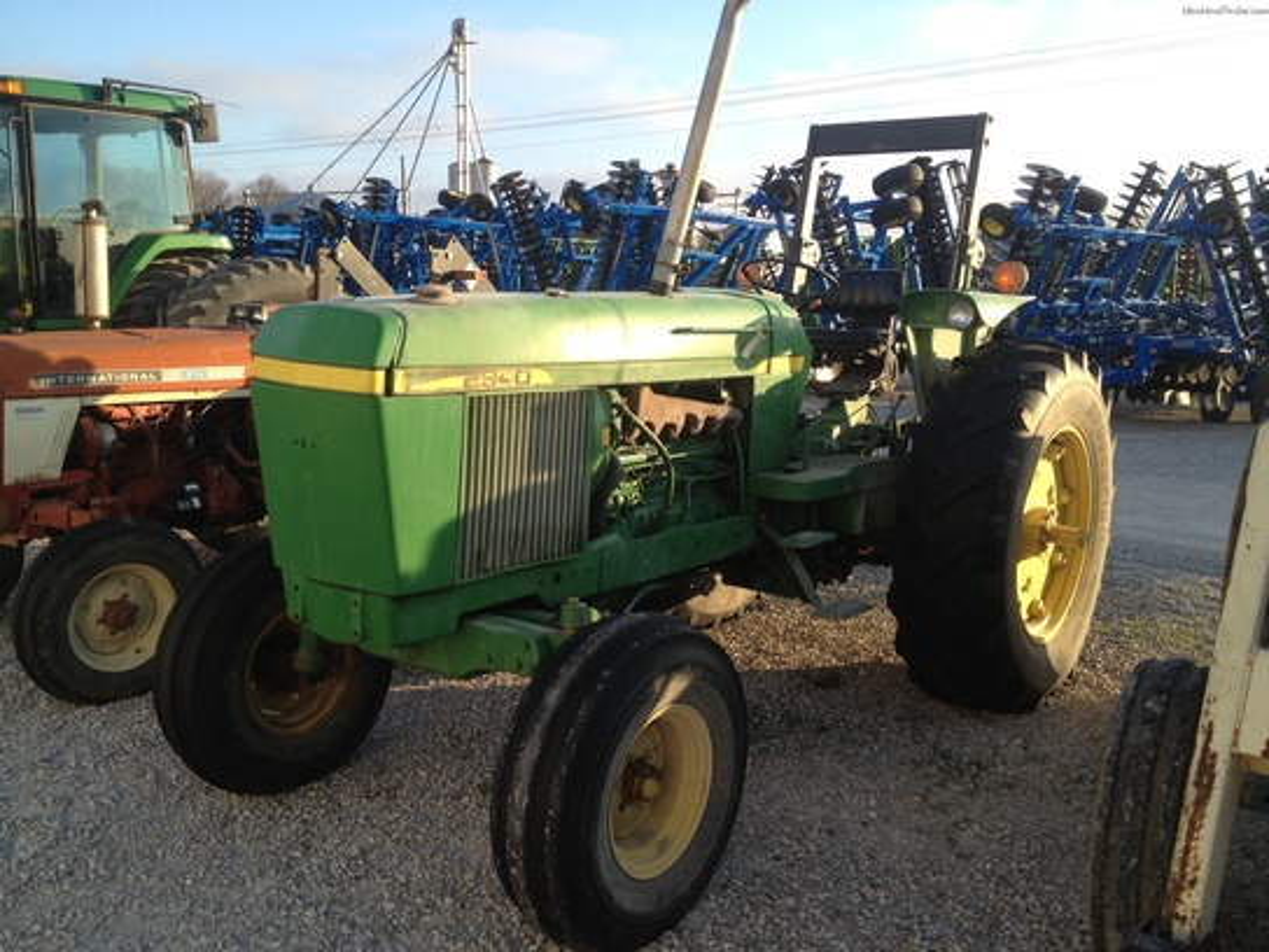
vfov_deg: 40.7
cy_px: 476
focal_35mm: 35
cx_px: 634
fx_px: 1283
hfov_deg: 52.6
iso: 50
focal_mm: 4.28
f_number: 2.4
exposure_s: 1/493
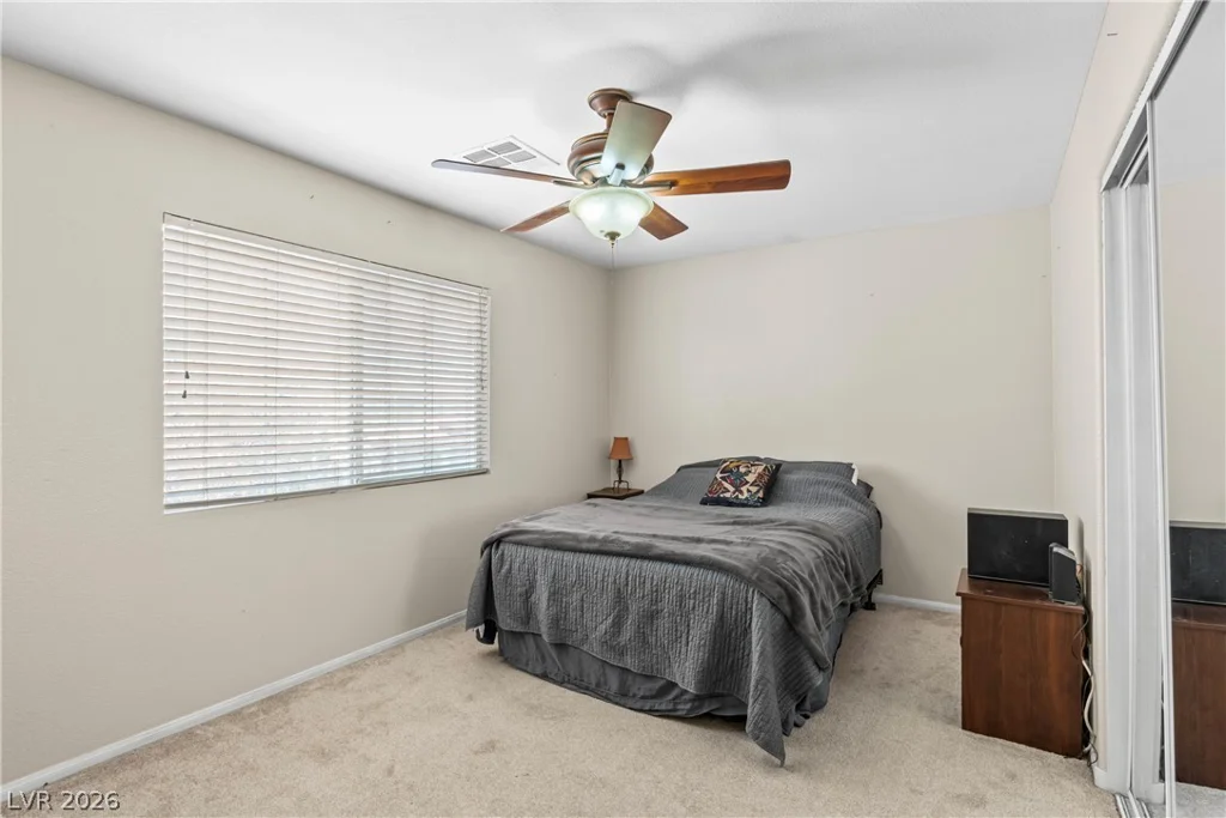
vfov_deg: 67.4
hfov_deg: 90.0
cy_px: 409
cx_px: 613
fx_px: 613
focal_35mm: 18
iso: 400
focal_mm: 18
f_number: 8
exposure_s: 1/2.5
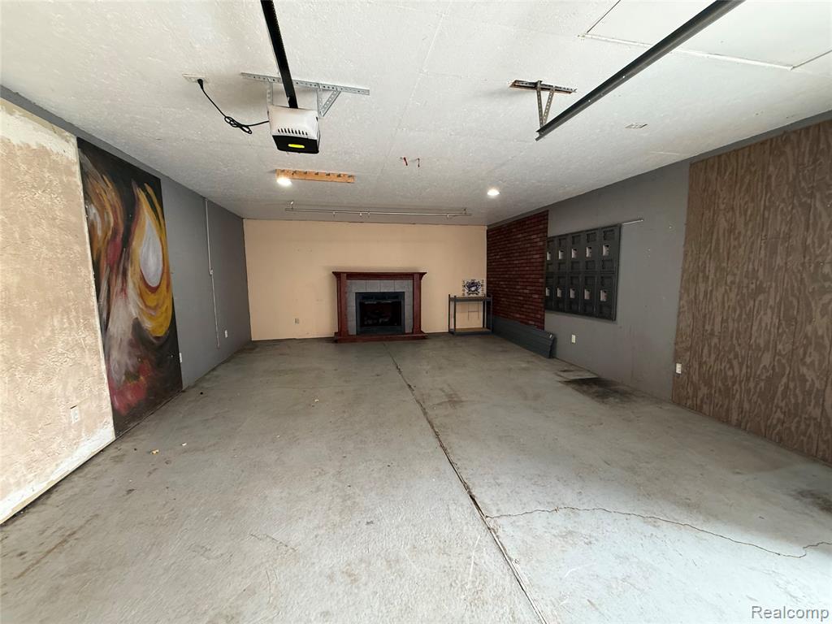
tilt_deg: -5.5
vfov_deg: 85.7
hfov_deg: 102.1
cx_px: 416
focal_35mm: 14
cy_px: 312
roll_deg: -0.6
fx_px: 336
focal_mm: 2.22
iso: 400
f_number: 2.2
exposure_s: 1/60
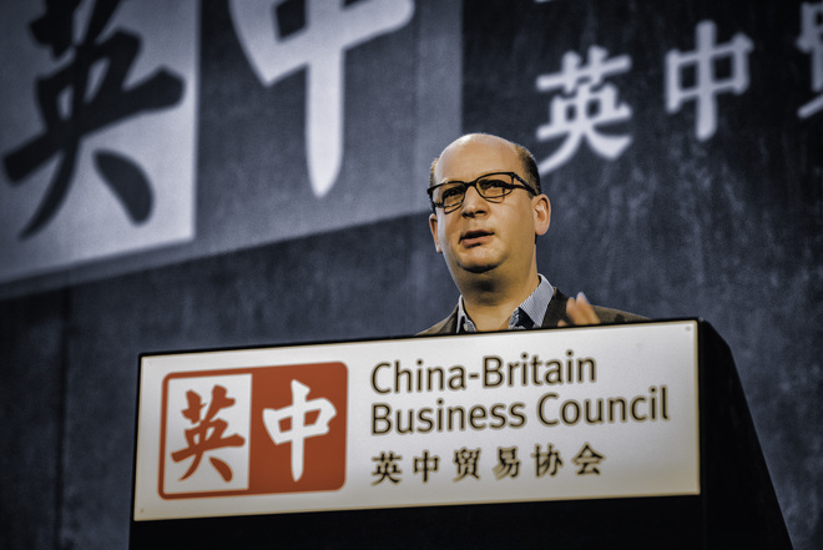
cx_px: 412
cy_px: 275
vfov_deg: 11.0
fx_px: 2859
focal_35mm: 125
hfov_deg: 16.4
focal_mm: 125
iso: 1250
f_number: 4.5
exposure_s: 1/100
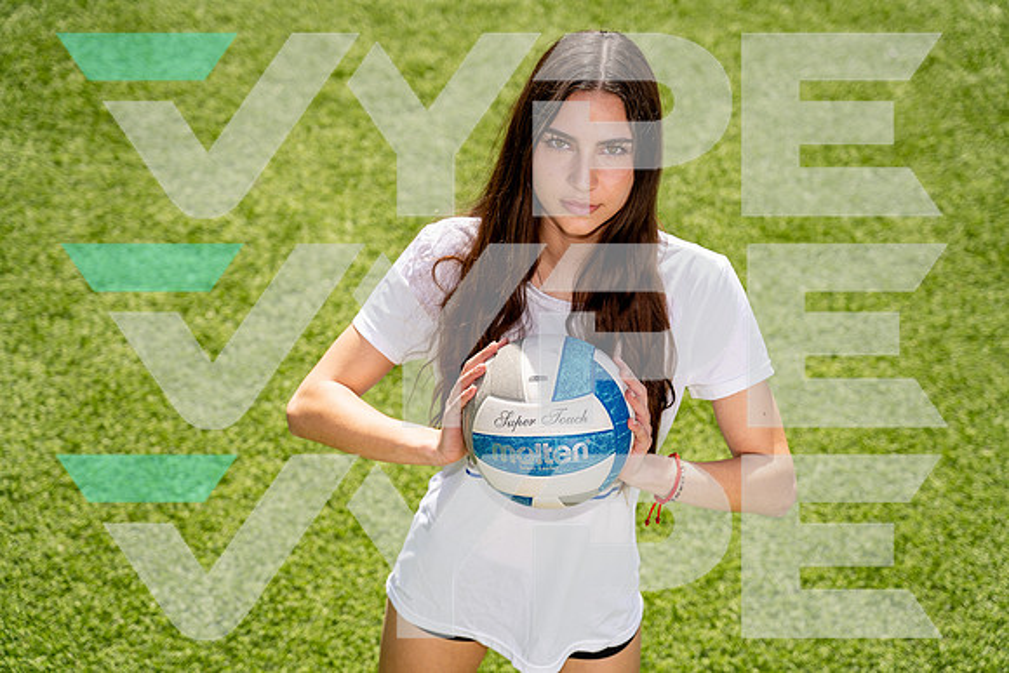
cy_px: 336
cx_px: 504
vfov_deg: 19.5
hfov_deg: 28.8
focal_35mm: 70
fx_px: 1962
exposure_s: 1/800
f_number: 4
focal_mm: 70
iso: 100
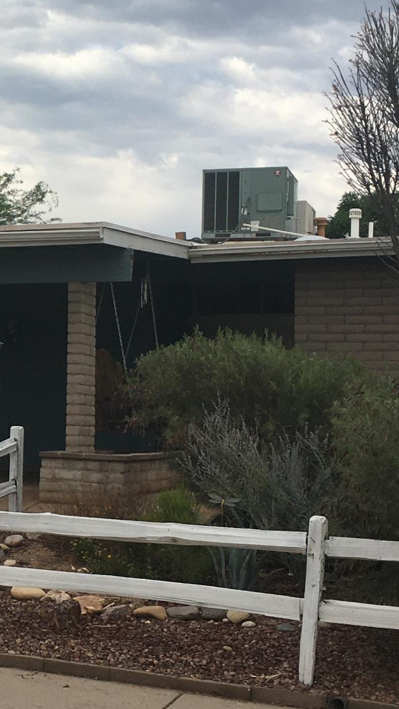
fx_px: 1466
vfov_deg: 27.2
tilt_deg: +5.0
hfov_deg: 14.6
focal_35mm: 78
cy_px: 340
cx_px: -173
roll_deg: -1.8
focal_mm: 4.15
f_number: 2.2
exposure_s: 1/1166
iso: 25
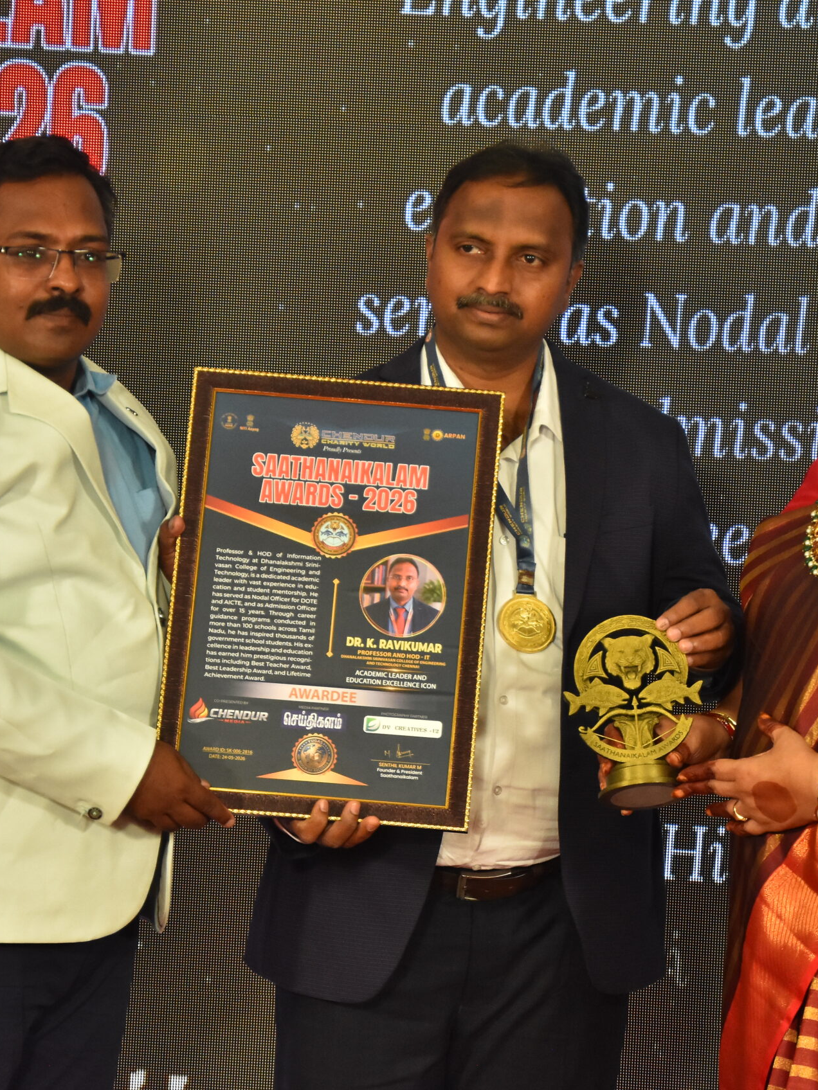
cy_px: 543
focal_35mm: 135
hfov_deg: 11.0
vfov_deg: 14.6
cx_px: 486
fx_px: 4254
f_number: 5.6
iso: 2000
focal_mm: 62
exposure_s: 1/160
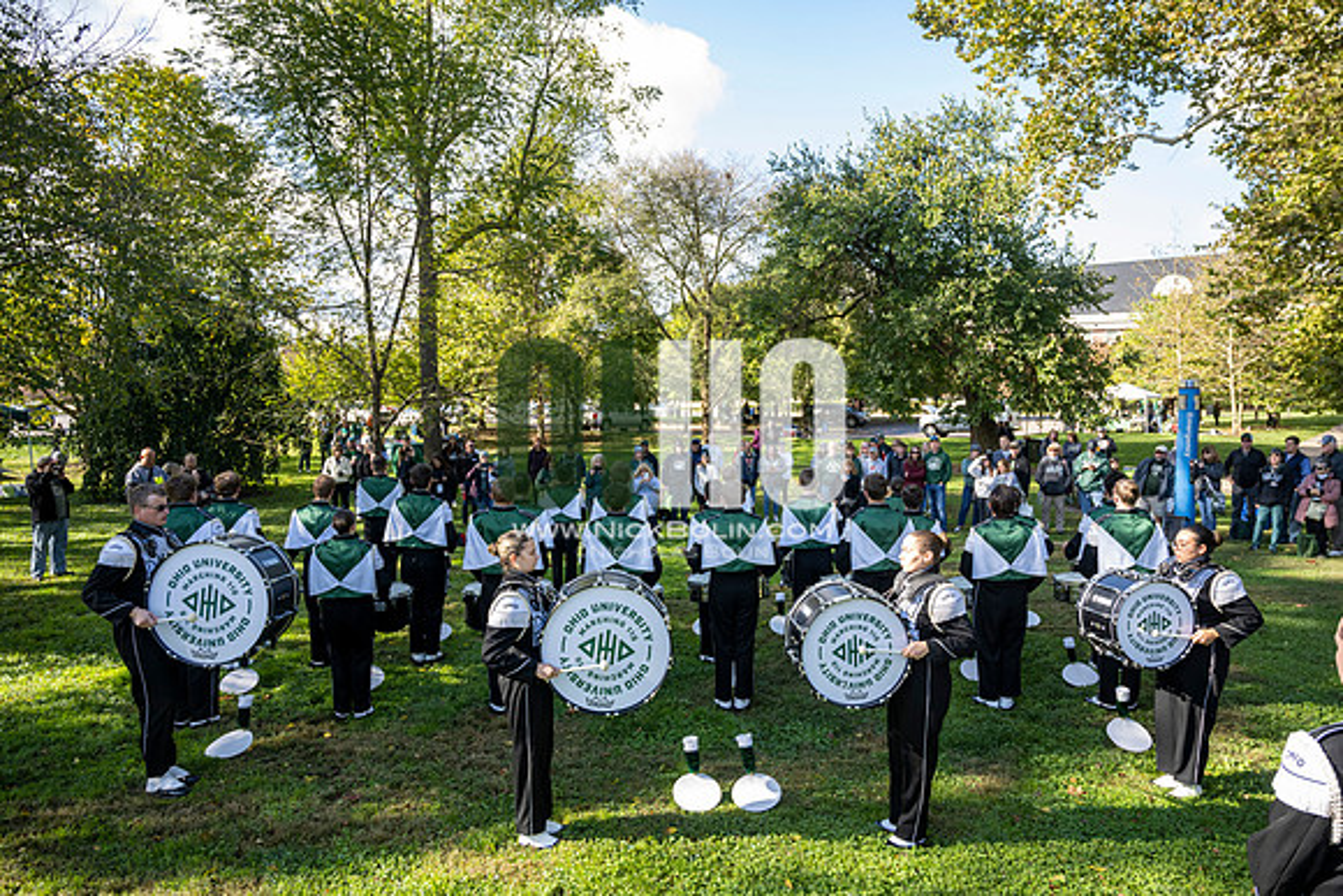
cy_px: 448
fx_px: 896
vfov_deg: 53.2
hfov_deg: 73.7
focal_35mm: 24
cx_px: 672
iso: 320
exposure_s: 1/500
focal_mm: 24
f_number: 4
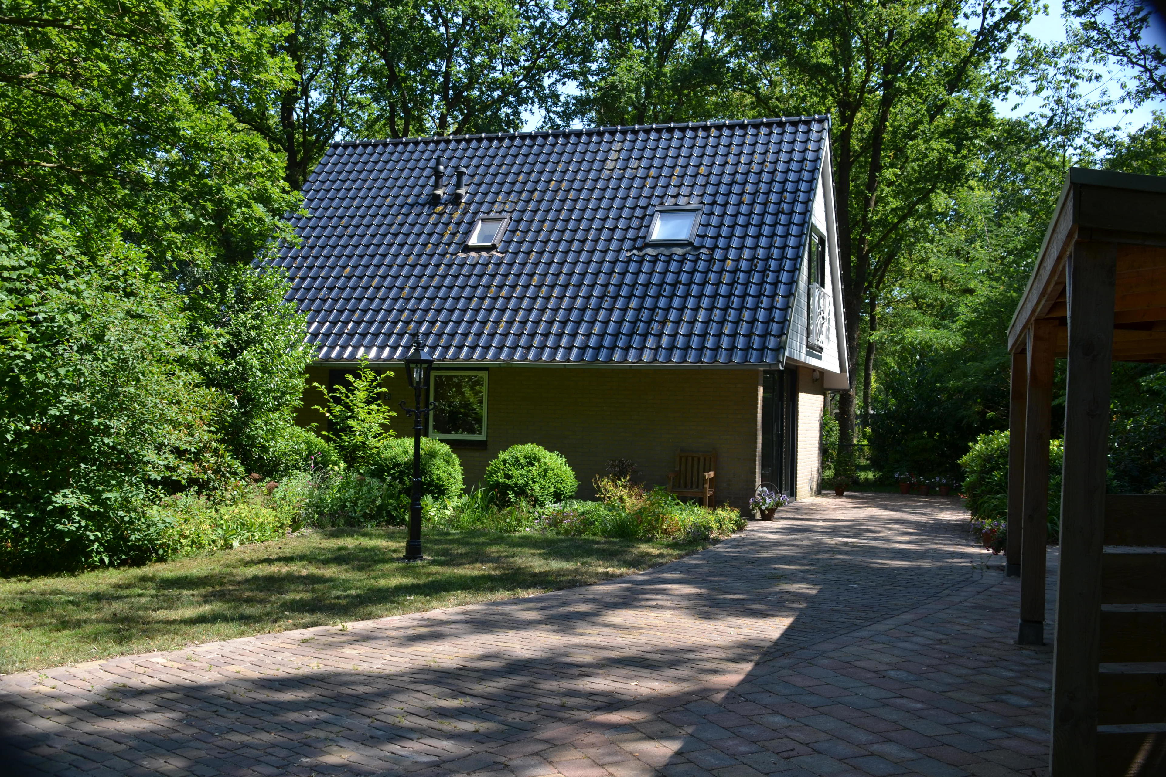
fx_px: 1263
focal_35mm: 39
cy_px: 388
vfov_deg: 34.2
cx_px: 583
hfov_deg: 49.6
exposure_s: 1/160
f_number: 6.3
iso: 100
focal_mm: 26
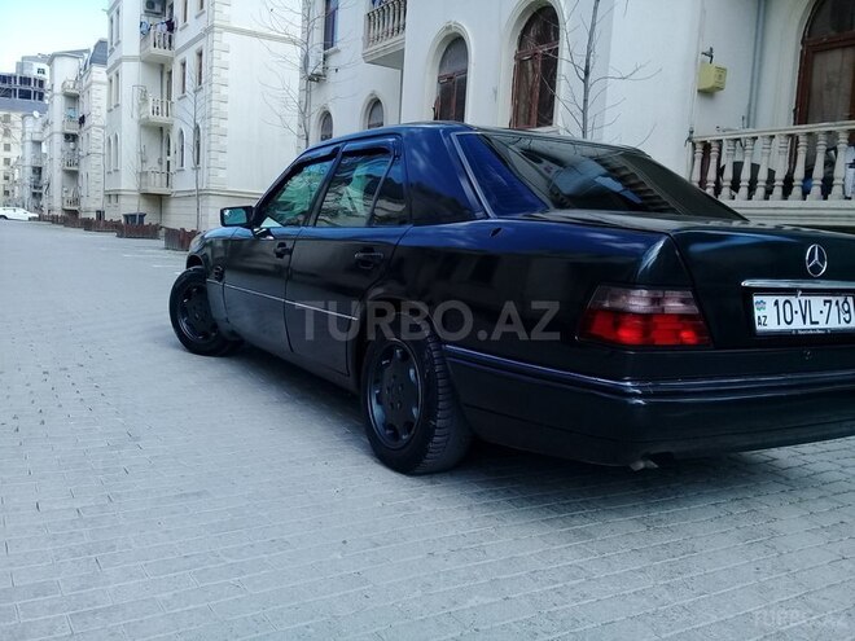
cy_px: 320
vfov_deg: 45.4
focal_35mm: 31
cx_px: 428
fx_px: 766
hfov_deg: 58.4
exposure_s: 1/534
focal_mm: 3.3
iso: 64
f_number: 2.2
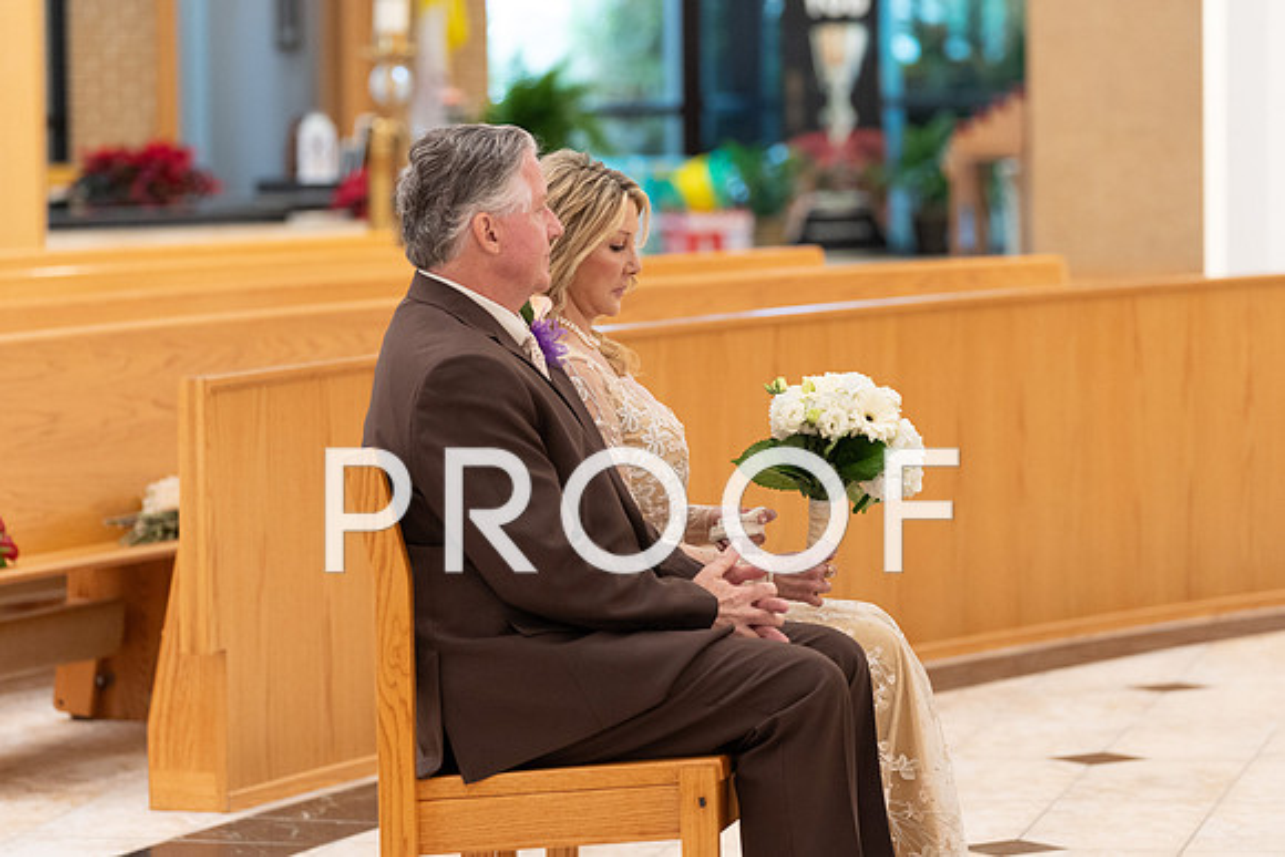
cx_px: 642
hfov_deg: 12.9
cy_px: 428
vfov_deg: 8.6
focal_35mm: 159
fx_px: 5676
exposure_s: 1/125
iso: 4000
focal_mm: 159
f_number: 4
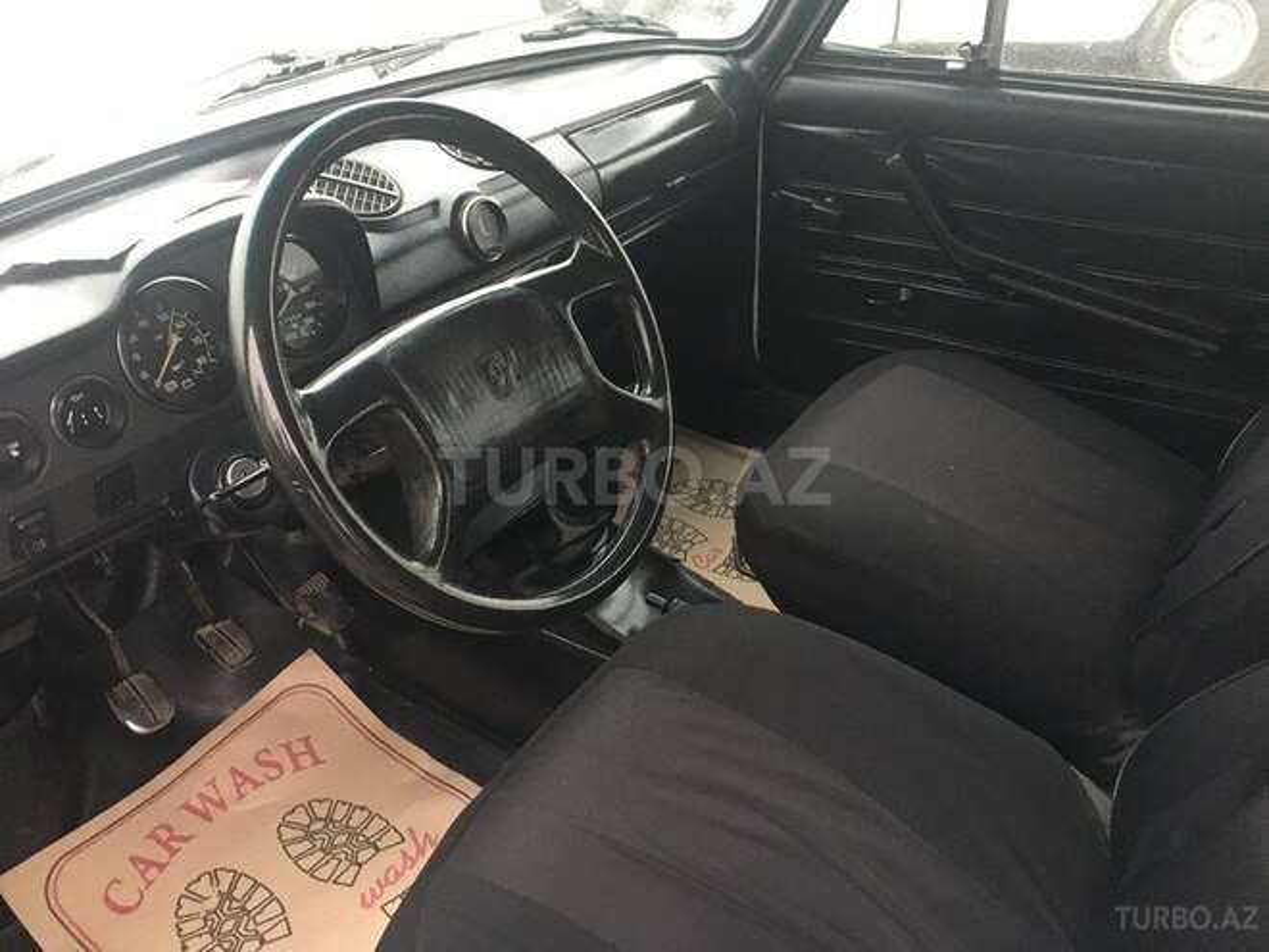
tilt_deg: -32.0
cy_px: 476
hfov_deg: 61.7
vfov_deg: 48.2
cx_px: 634
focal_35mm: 29
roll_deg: -0.1
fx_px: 1063
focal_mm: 4.15
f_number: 2.2
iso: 250
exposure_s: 1/17
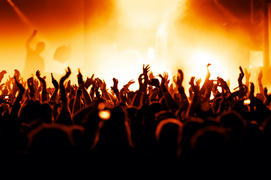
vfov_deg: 6.8
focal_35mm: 202
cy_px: 90
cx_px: 136
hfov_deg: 10.2
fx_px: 1524
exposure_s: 1/60
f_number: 2
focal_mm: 135
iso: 250
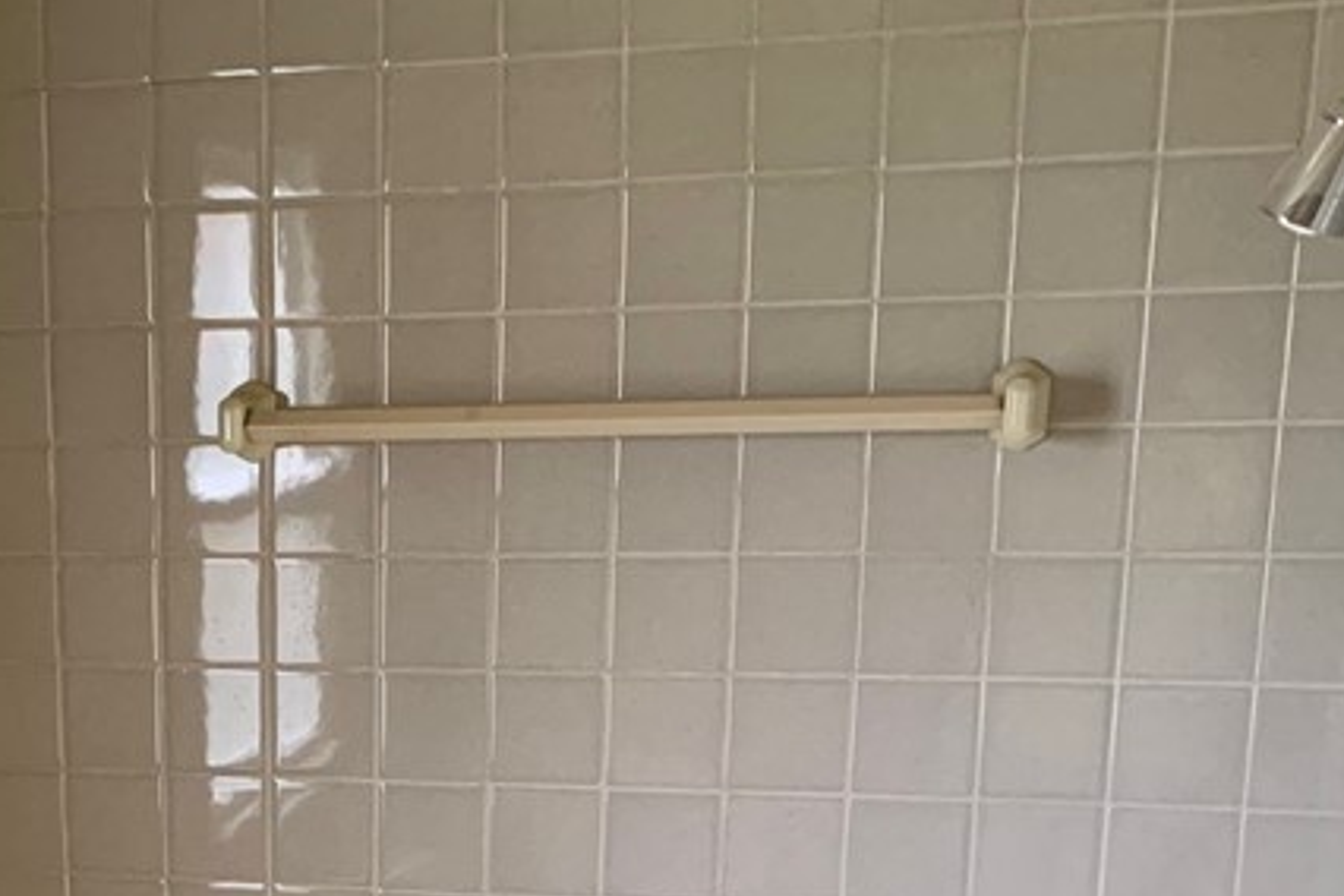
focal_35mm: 65
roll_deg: +2.5
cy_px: 984
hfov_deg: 29.4
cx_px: 82
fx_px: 2426
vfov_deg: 20.0
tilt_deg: -14.7
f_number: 1.8
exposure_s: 1/60
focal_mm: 4.25
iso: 200
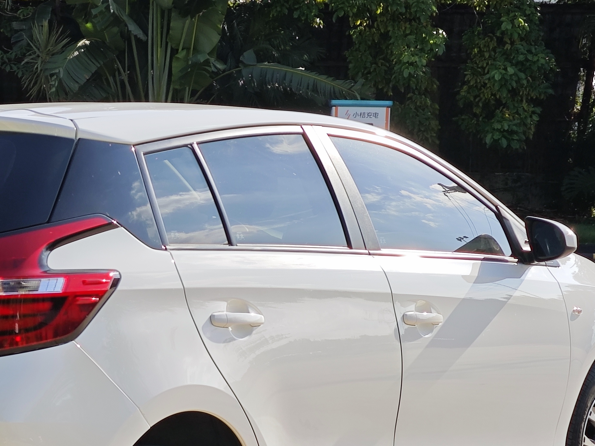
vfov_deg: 14.5
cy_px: 259
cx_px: 110
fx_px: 1753
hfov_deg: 19.1
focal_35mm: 102
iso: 50
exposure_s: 1/2419
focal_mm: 6.55
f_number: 1.6
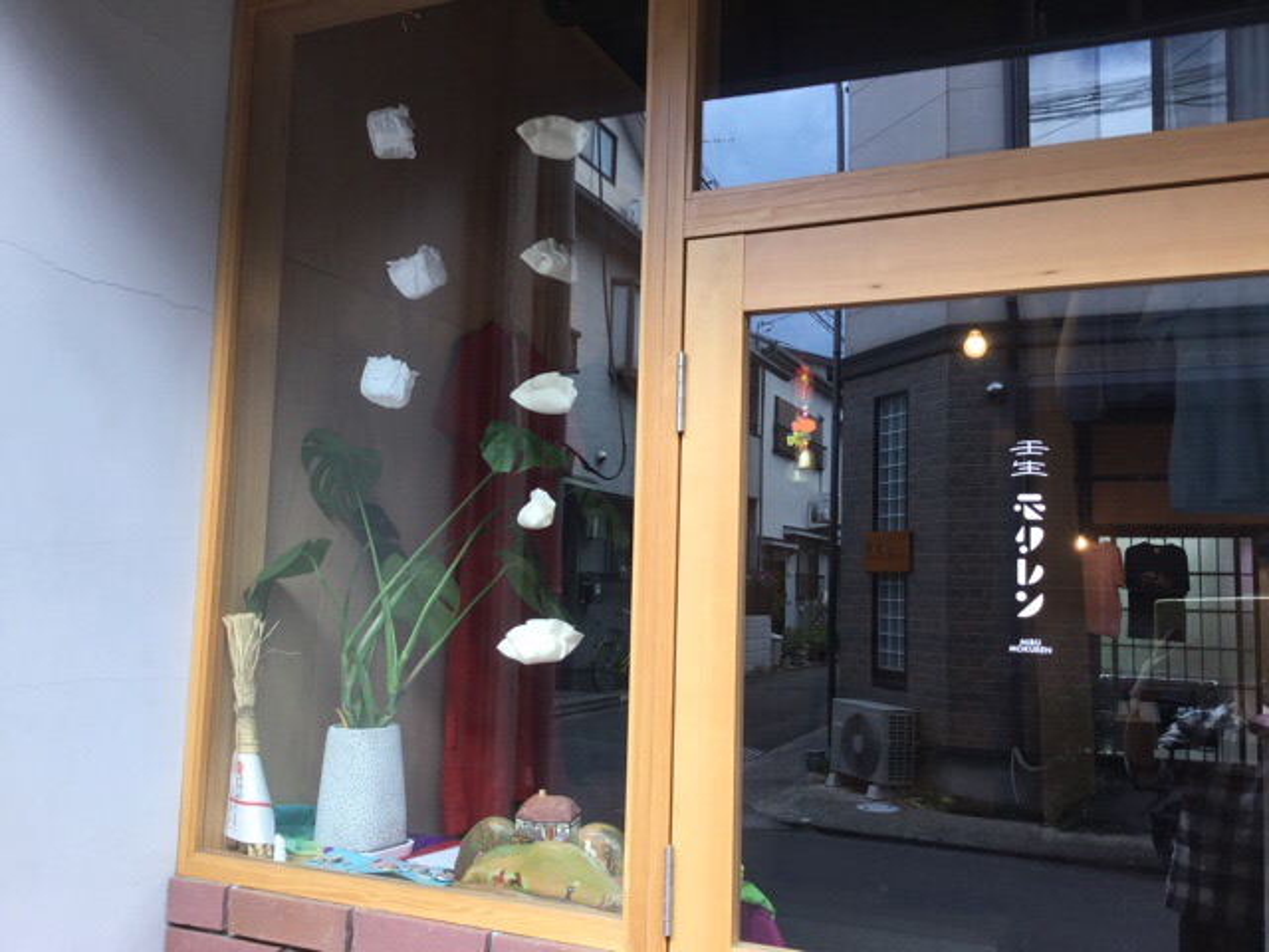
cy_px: 476
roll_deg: -3.7
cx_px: 634
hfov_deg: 58.4
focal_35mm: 31
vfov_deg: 45.4
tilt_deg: +5.8
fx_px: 1136
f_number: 2.4
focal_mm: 3.3
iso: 40
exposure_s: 1/100
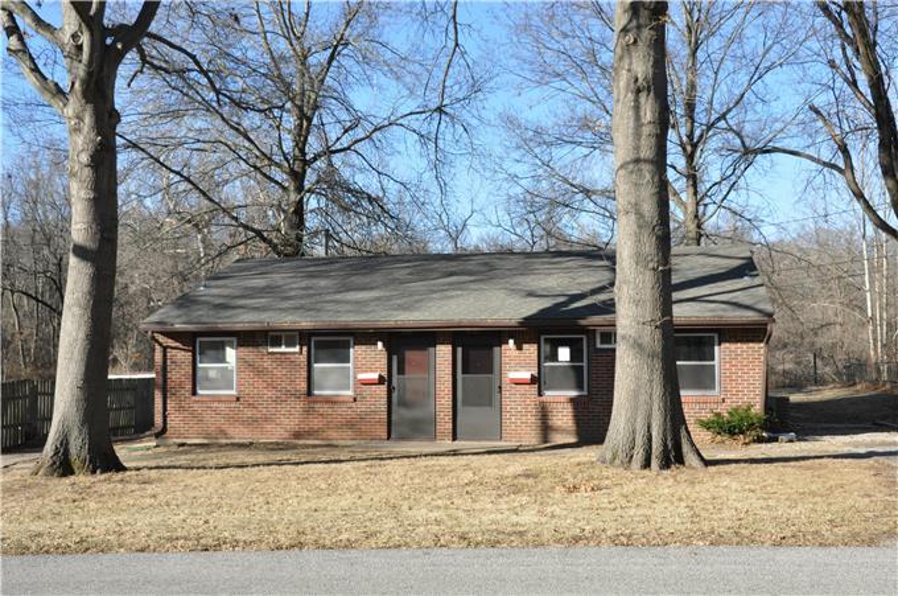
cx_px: 449
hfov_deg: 45.0
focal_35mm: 44
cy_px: 298
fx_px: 1083
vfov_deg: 30.7
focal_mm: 29
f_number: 11
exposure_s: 1/500
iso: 800
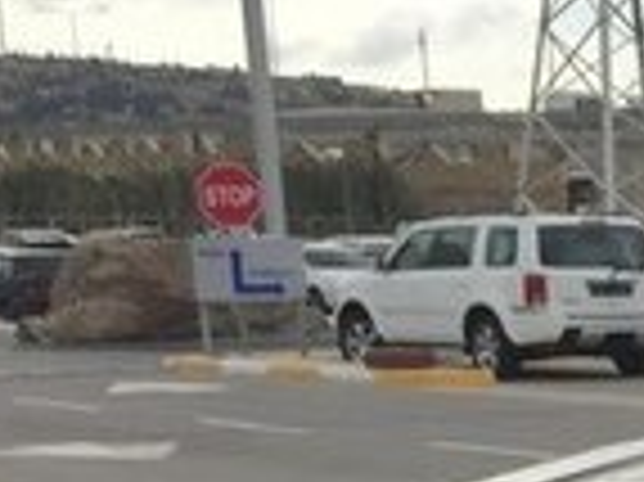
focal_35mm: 134
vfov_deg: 10.6
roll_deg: +0.0
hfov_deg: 12.4
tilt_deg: -12.1
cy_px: 782
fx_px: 2491
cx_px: 1428
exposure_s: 1/1236
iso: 32
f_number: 2.2
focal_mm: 4.15
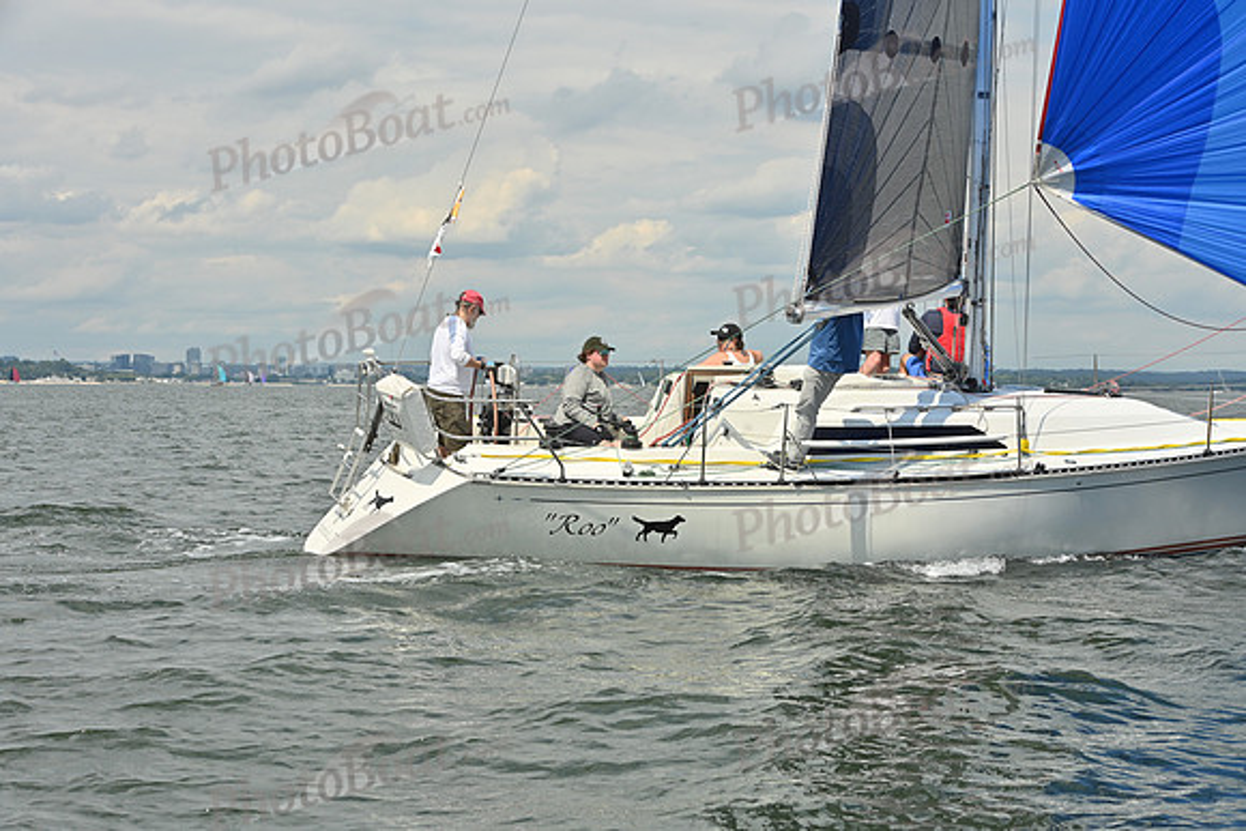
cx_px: 623
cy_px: 416
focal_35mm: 70
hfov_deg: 28.8
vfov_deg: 19.5
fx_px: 2423
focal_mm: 70
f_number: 9
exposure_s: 1/1250
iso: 320
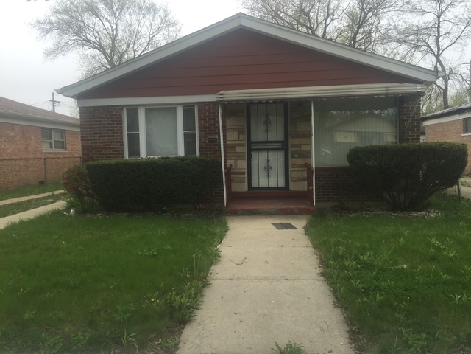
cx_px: 236
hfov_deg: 61.7
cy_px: 177
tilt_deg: -1.8
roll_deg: +1.9
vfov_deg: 48.2
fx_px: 395
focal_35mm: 29
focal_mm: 4.15
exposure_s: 1/599
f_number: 2.2
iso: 32
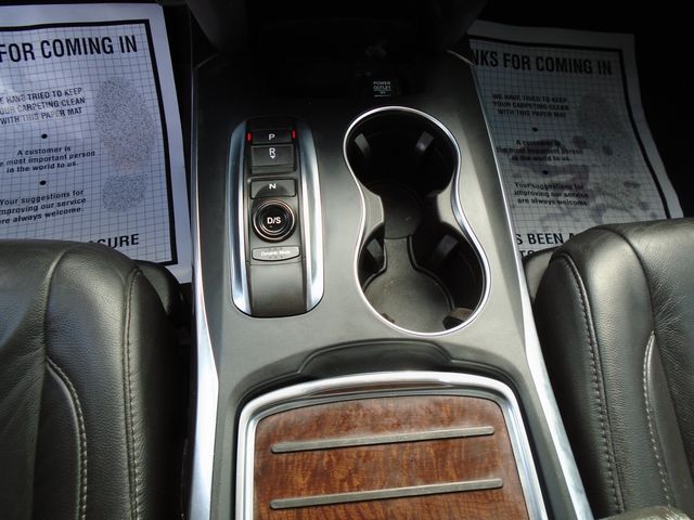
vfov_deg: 53.1
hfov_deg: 67.3
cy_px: 260
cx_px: 347
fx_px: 521
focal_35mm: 26
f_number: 3.2
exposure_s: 1/60
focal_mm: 4.6
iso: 100
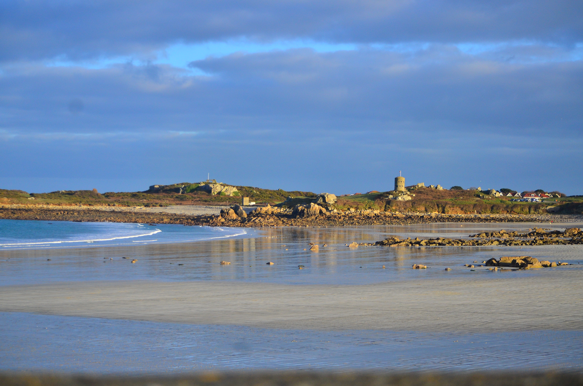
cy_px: 193
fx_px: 1333
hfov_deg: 24.7
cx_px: 292
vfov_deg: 16.5
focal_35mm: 82
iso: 400
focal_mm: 55
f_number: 4.5
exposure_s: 1/2500
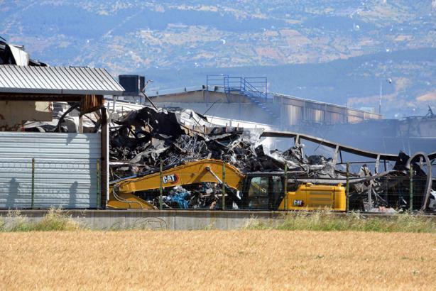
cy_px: 146
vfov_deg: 4.6
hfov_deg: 6.9
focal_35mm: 300
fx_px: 3635
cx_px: 218
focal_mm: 300
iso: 5000
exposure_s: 1/3200
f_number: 14
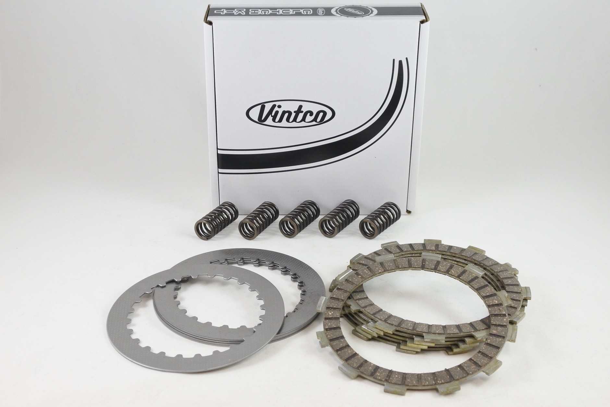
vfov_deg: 29.9
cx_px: 305
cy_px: 204
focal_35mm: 45
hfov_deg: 43.6
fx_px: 762
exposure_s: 1/125
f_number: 4.5
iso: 640
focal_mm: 16.8
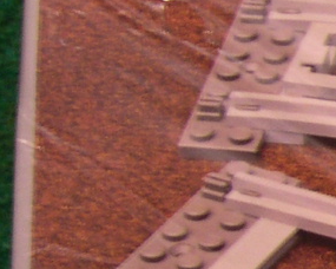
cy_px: 319
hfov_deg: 8.3
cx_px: 882
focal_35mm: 208
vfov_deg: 7.4
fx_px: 2068
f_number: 2.8
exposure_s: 1/4.8
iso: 117
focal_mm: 8
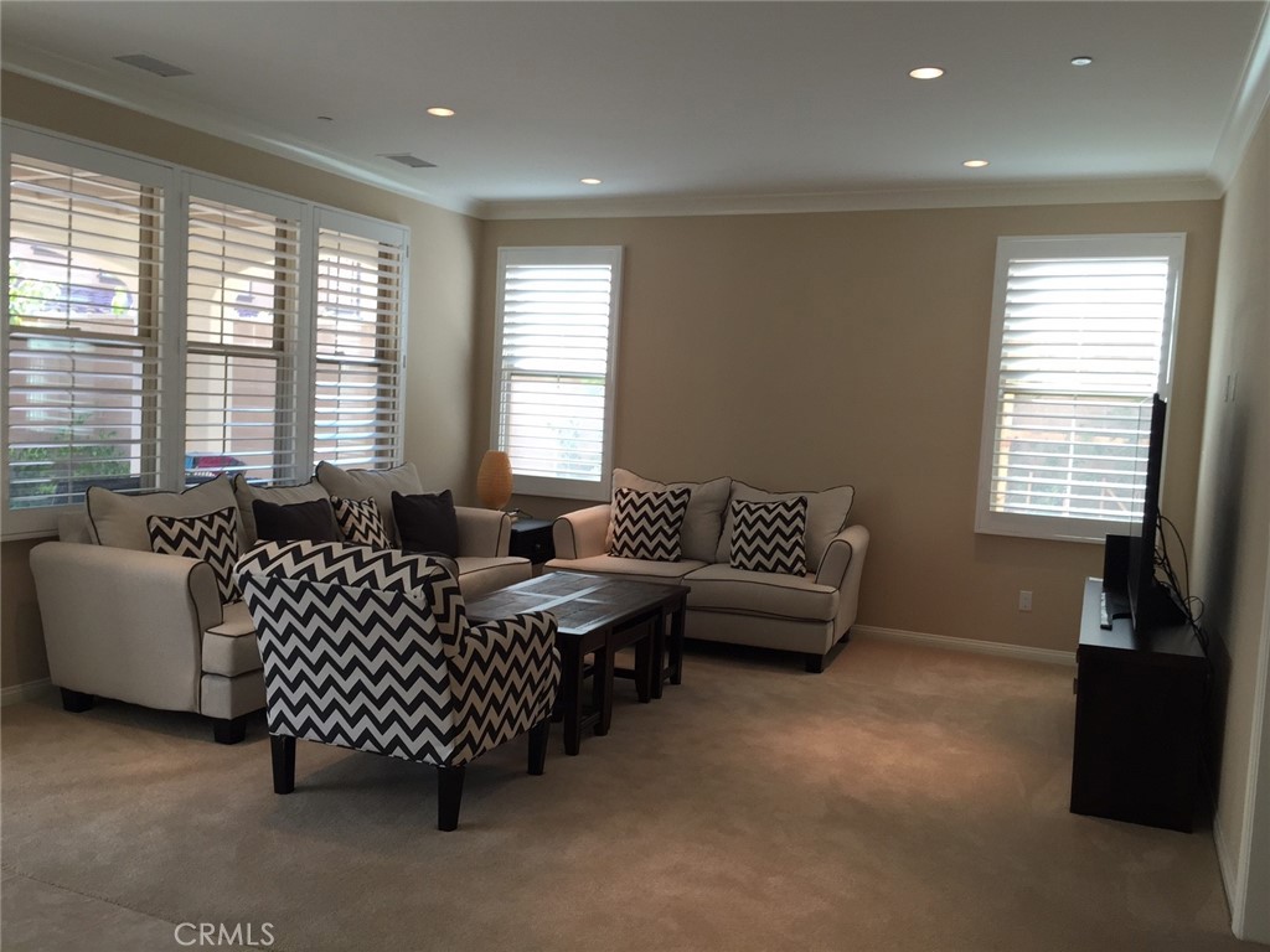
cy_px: 476
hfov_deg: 61.7
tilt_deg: -4.6
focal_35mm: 29
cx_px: 635
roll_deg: -2.8
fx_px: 1064
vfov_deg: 48.2
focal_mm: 4.15
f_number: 2.2
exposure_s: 1/120
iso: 50
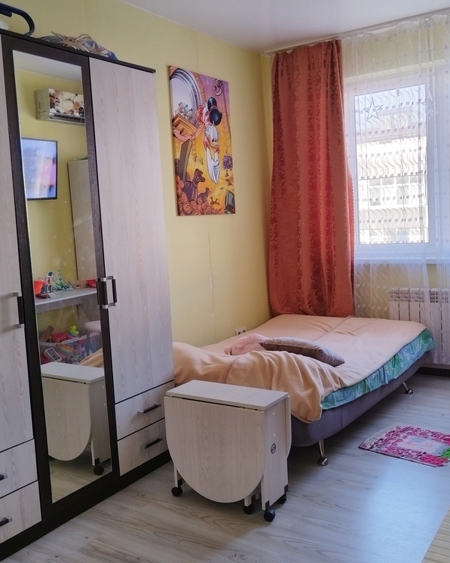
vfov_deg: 52.8
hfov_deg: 43.3
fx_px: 566
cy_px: 281
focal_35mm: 34
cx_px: 237
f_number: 1.9
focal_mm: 4.95
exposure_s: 1/100
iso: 1156
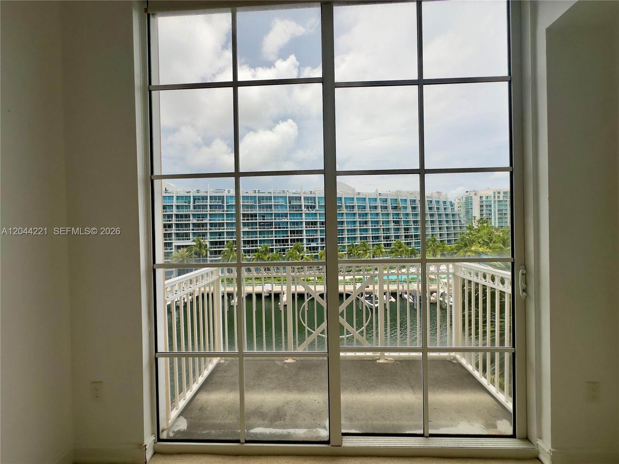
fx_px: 250
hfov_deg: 102.1
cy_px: 232
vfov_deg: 85.7
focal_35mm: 14
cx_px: 310
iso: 40
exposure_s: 1/1304
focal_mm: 2.22
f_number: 2.2
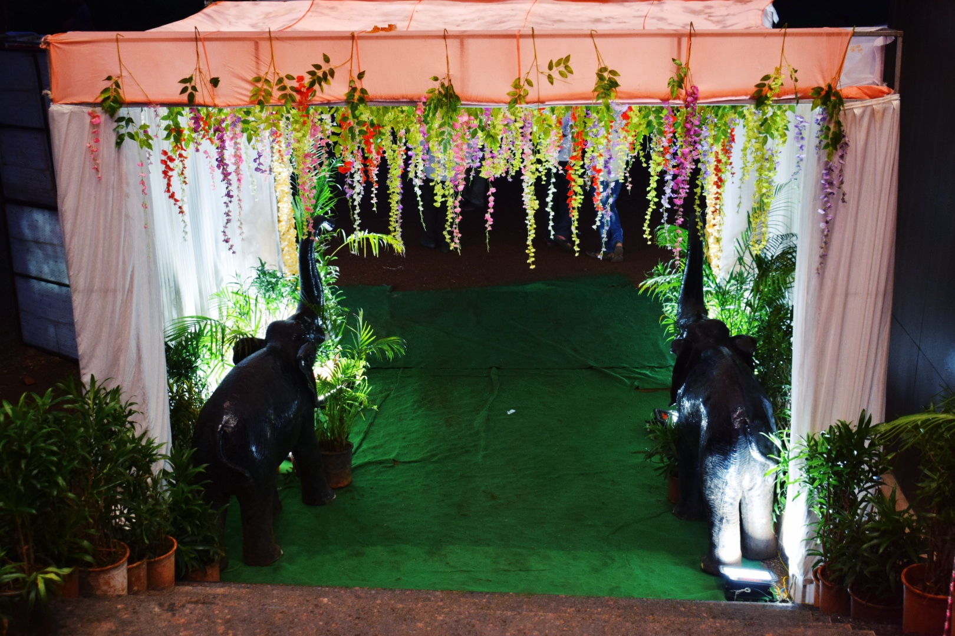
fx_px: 1233
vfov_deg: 28.9
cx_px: 478
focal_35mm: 46
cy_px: 318
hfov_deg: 42.3
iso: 720
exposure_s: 1/60
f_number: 4.2
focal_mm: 31
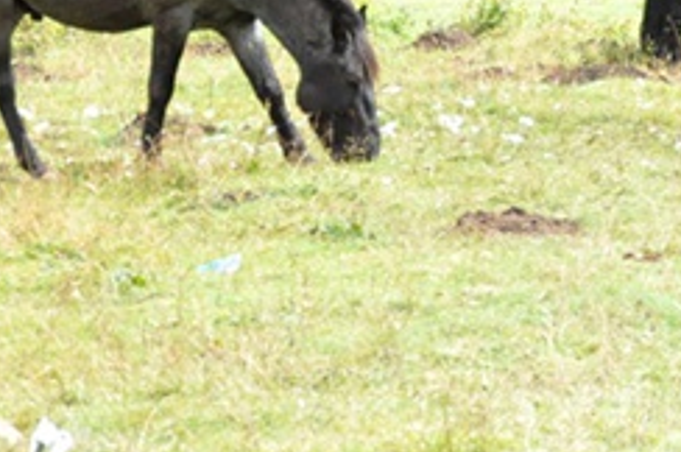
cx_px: 1038
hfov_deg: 6.2
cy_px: -460
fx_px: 6196
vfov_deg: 4.1
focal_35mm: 328
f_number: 5.6
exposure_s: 1/1600
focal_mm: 52
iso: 2200
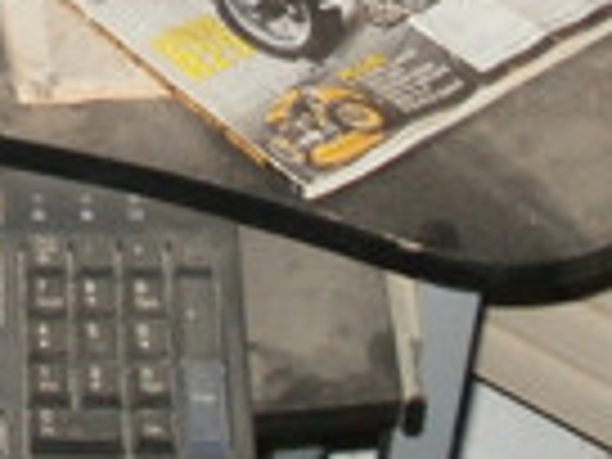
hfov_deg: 10.7
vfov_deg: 8.4
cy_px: -351
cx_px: -572
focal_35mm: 170
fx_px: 3006
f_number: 3.5
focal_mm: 6.3
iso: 160
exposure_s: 1/30
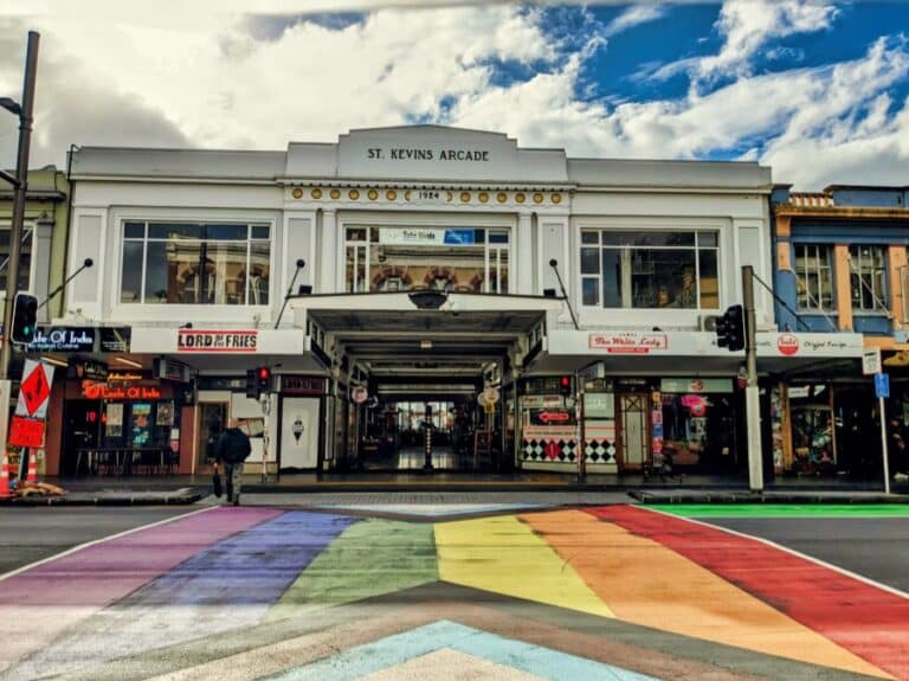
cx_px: 454
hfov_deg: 65.4
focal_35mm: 27
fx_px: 709
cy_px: 340
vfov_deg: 51.3
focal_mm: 4.38
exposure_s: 1/5848
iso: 44
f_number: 1.73
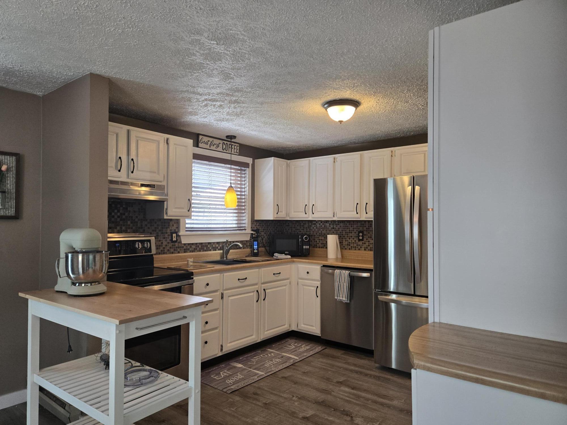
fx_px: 377
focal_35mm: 23
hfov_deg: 73.9
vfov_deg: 58.9
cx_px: 284
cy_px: 212
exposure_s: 1/120
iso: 125
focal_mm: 5.4
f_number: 1.8
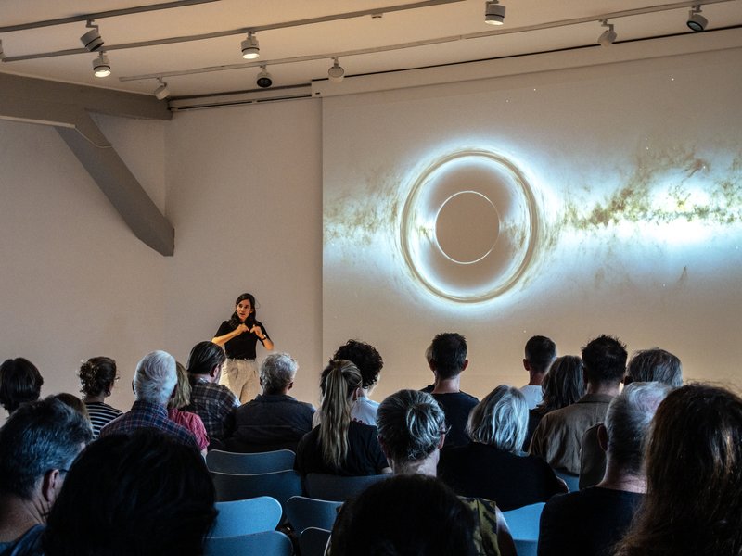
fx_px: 1415
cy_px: 278
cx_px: 371
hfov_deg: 29.4
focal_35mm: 66
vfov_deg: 22.3
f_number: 3.2
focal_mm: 14.1
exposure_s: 1/25
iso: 400
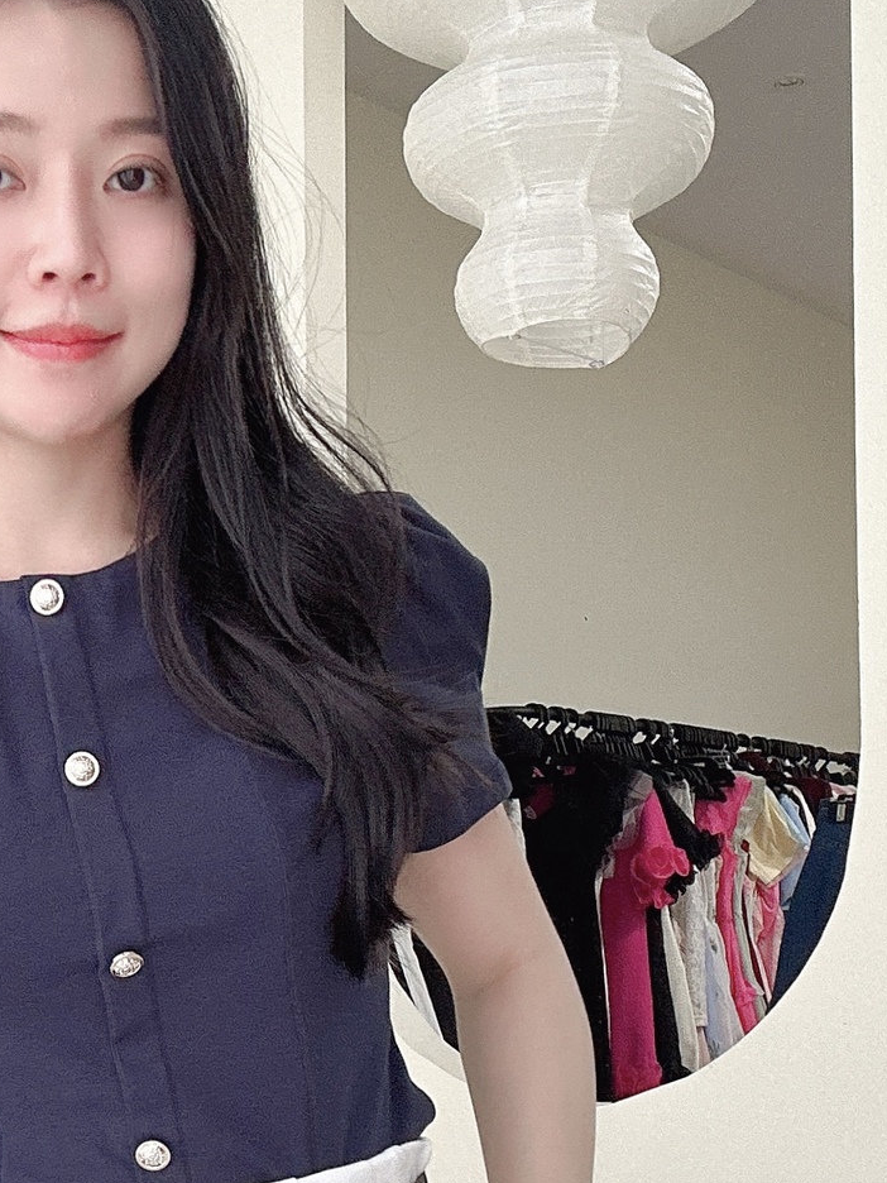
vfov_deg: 31.1
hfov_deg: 24.2
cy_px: 1077
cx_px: 109
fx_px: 2016
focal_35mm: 59
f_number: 1.9
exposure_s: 1/60
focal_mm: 2.69
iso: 100
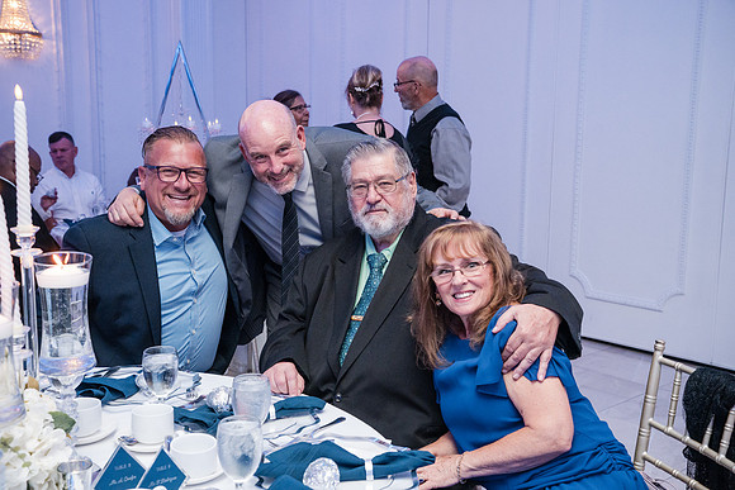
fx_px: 817
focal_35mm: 40
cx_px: 368
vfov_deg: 33.4
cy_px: 245
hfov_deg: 48.4
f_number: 5.6
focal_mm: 40
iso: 6400
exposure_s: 1/250
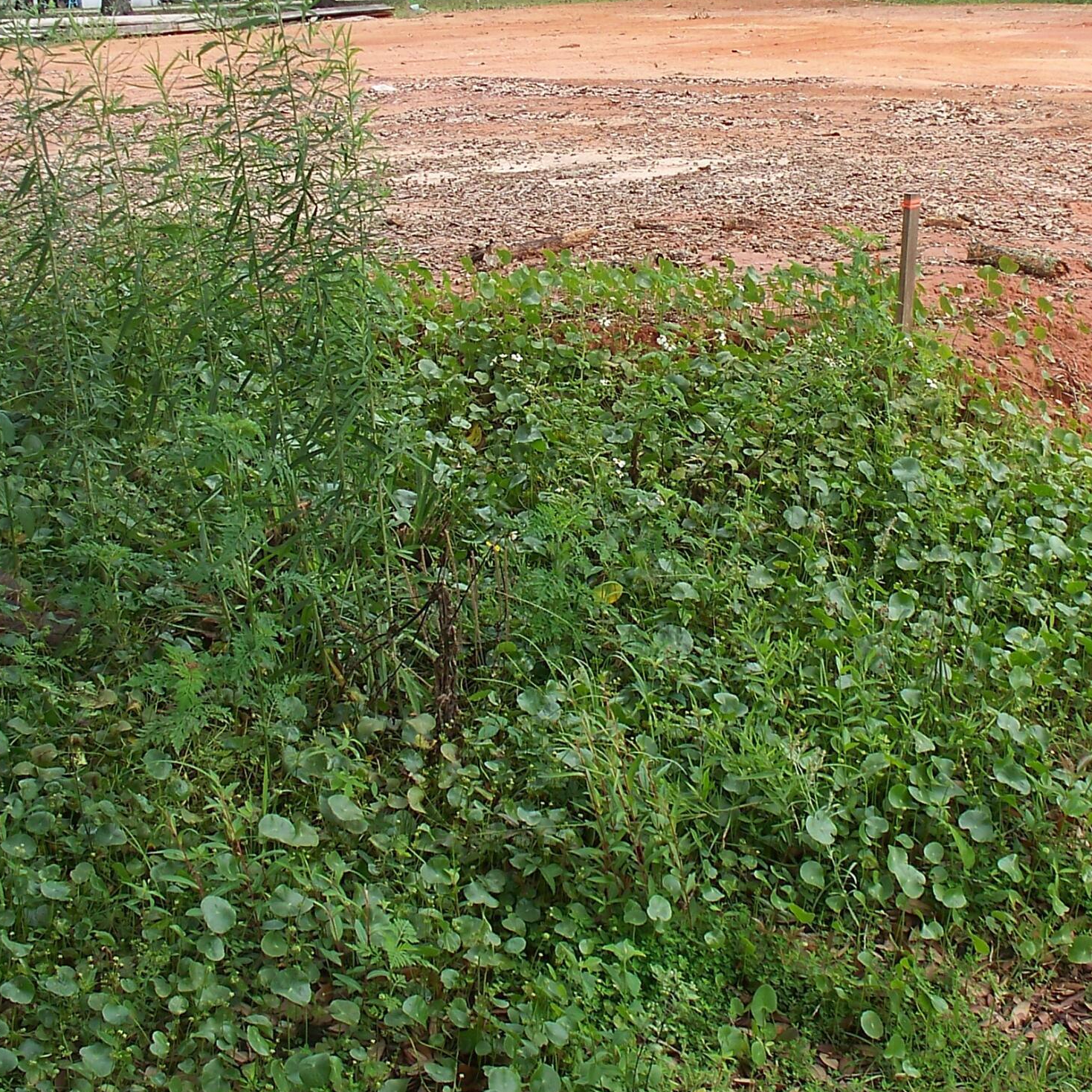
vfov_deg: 26.2
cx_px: 772
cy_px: 280
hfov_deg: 26.3
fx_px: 2320
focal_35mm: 65
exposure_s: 1/200
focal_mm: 7.54
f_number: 2.8
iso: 80
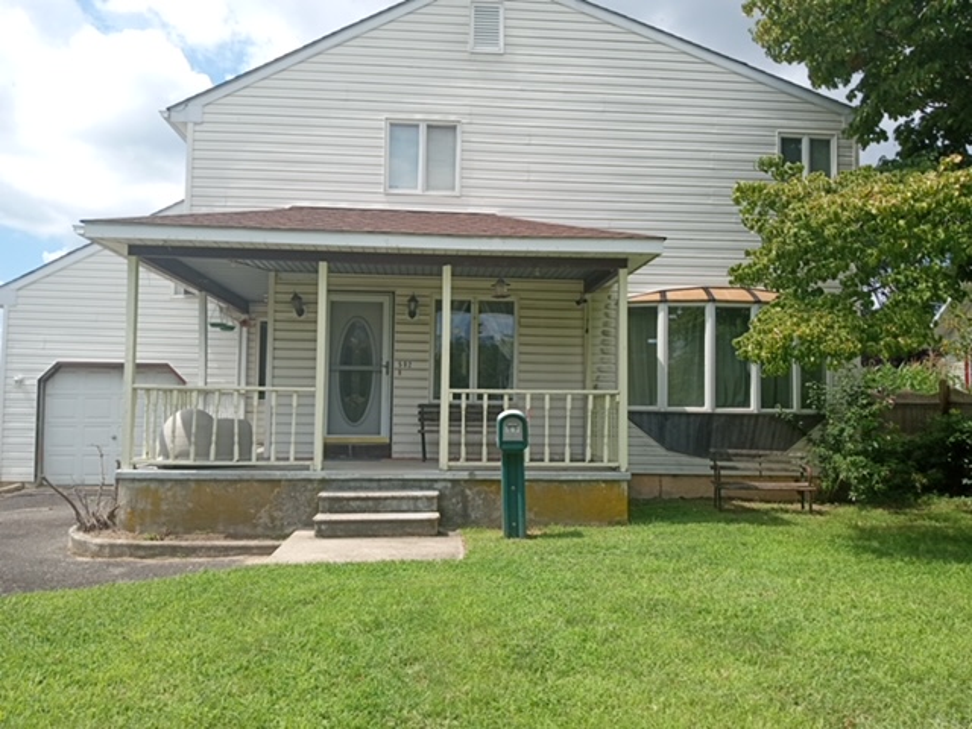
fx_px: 786
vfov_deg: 49.7
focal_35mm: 28
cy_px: 364
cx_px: 486
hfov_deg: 63.4
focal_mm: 3.71
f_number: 2.2
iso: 100
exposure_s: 1/1009
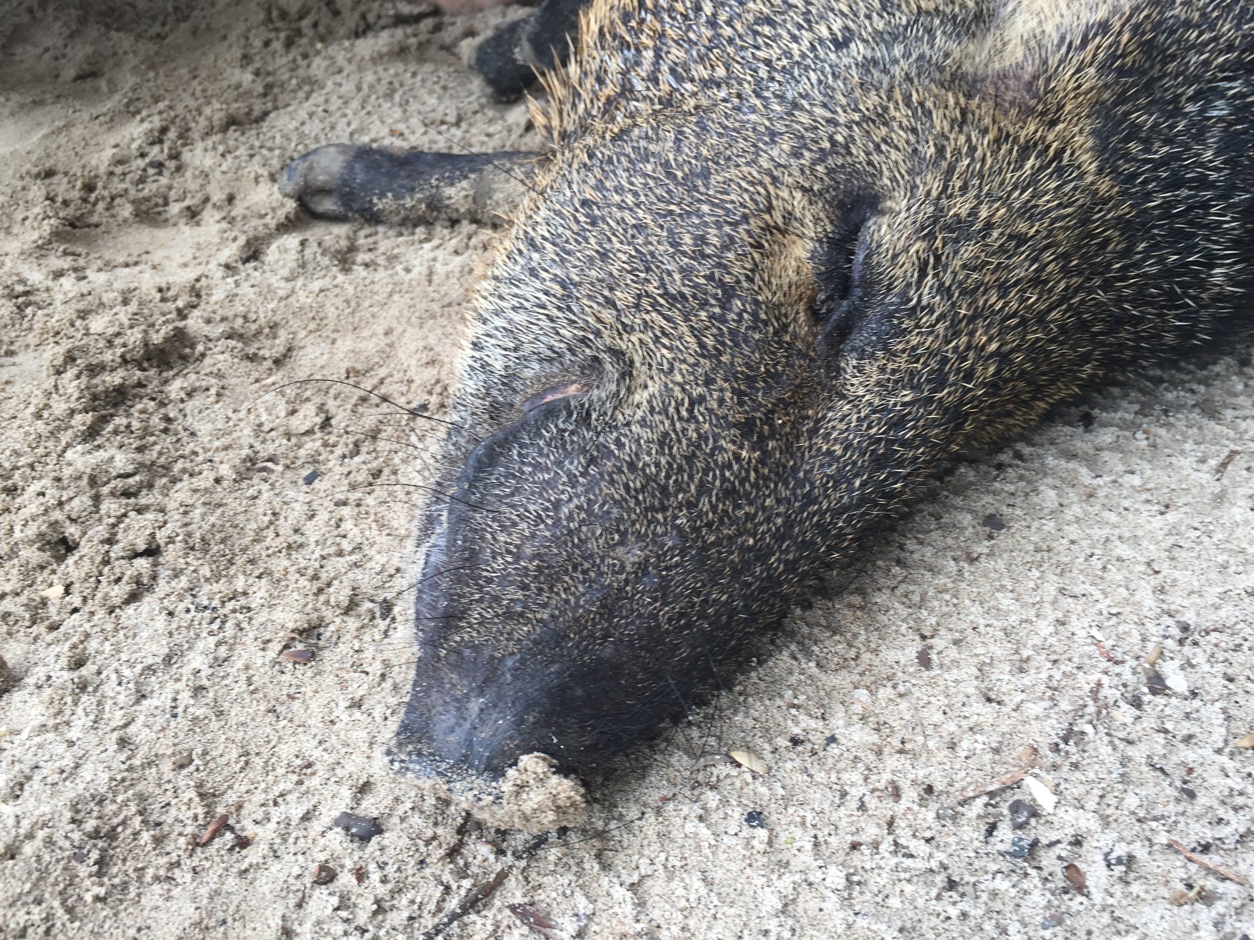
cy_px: 470
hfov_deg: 61.7
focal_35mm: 29
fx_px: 1051
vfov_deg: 48.2
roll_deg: -5.6
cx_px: 627
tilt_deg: -37.6
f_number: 2.2
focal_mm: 4.15
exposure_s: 1/151
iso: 32
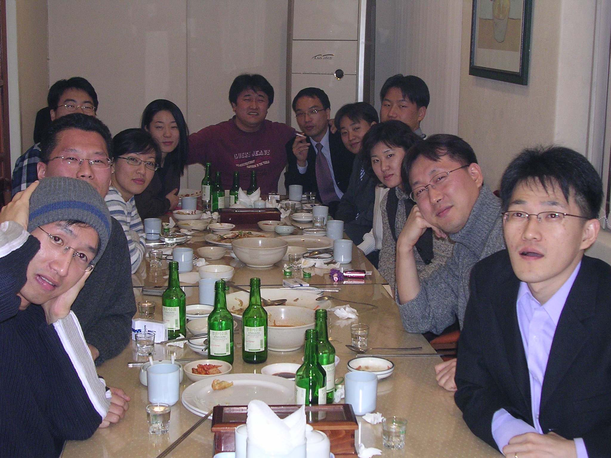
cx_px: 306
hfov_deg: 36.2
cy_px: 229
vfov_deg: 27.5
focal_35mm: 53
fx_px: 935
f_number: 3.2
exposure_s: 1/60.1
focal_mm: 8
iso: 281
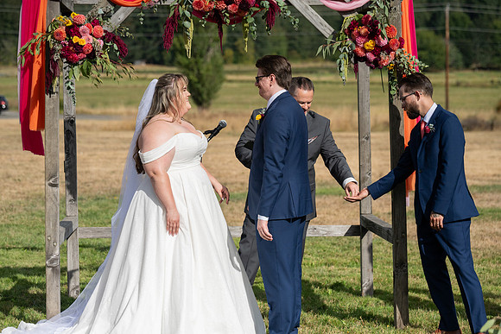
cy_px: 167
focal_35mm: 109
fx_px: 1517
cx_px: 250
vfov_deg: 12.6
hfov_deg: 18.8
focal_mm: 109
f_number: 4.5
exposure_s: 1/8000
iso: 400
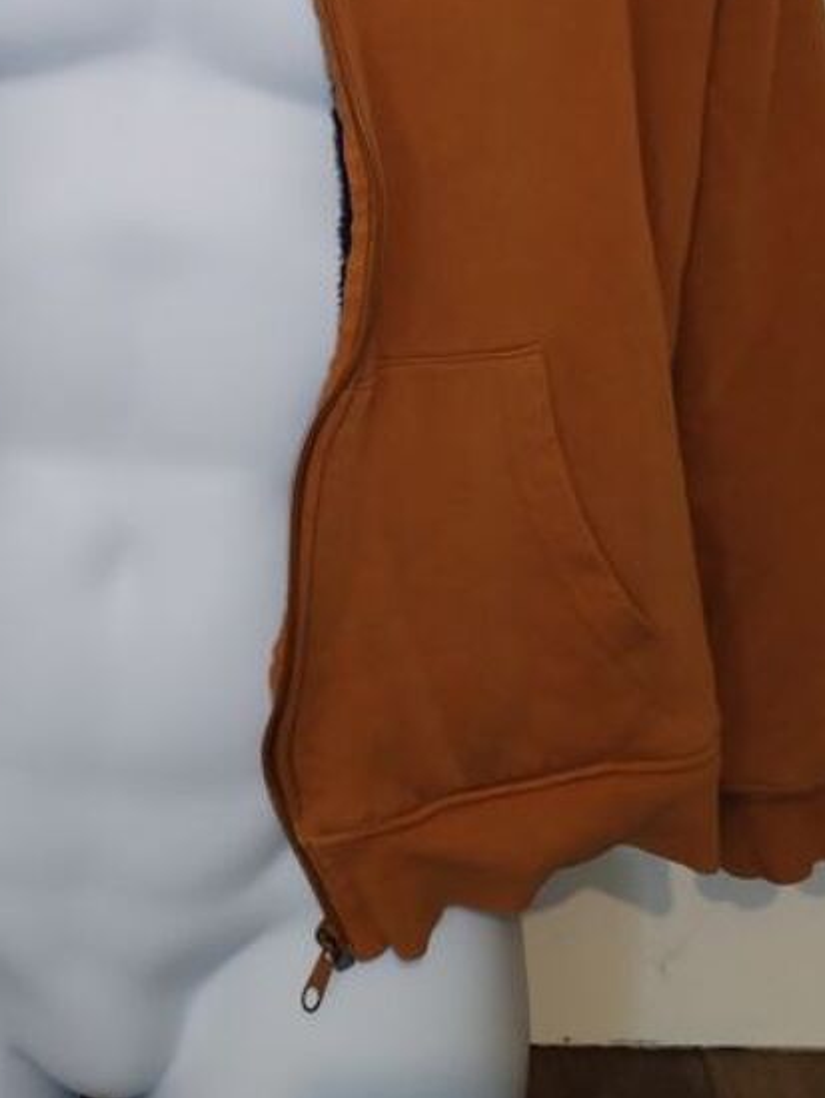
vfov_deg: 29.4
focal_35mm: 63
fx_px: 2000
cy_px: 103
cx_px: 168
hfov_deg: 23.0
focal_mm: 4.75
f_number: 1.8
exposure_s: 1/25
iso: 1443
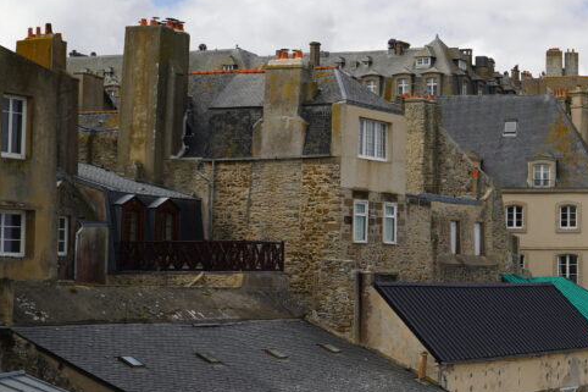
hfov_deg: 22.7
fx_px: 1388
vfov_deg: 16.1
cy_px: 189
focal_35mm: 85
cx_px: 622
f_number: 8
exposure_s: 1/125
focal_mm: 40
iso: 100
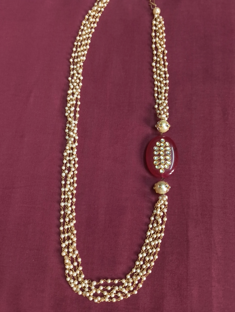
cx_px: 118
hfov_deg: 49.9
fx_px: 253
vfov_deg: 63.4
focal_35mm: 28
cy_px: 156
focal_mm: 4.26
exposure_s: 1/25
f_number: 1.8
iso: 1171
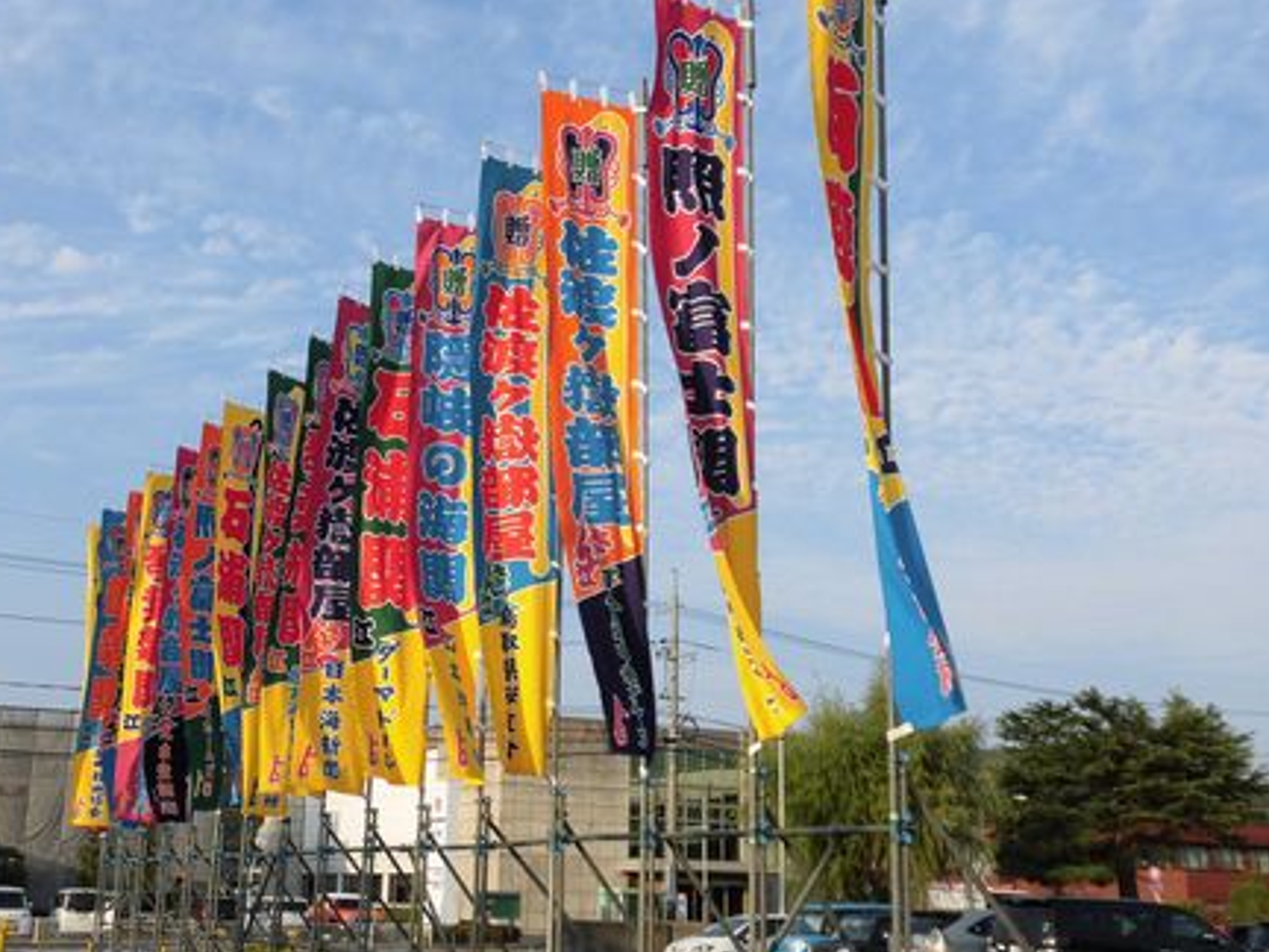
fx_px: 1650
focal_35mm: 45
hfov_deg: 42.0
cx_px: 573
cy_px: 420
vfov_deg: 32.1
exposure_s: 1/800
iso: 100
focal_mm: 6.77
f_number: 3.7
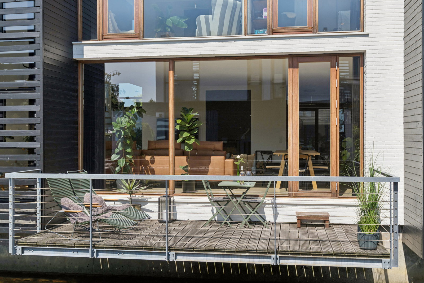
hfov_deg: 49.5
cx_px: 212
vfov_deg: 34.2
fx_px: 459
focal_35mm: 39
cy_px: 142
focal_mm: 26
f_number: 6.3
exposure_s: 1/1250
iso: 200
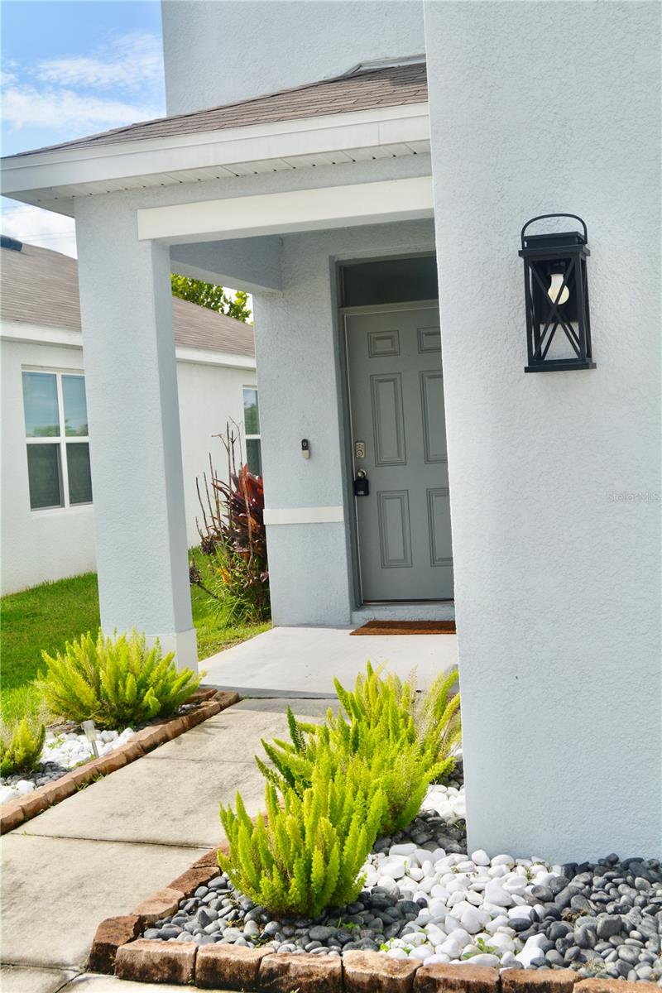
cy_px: 496
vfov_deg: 42.3
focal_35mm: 46
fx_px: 1283
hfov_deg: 28.9
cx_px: 331
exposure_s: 1/250
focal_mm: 31
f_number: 8
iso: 100
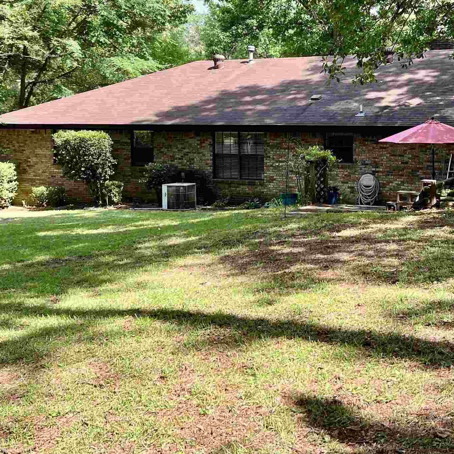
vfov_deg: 32.3
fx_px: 772
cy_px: 127
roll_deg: -0.4
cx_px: 269
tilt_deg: -2.2
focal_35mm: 52
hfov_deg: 32.7
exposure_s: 1/594
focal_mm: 5.7
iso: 50
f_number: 1.5
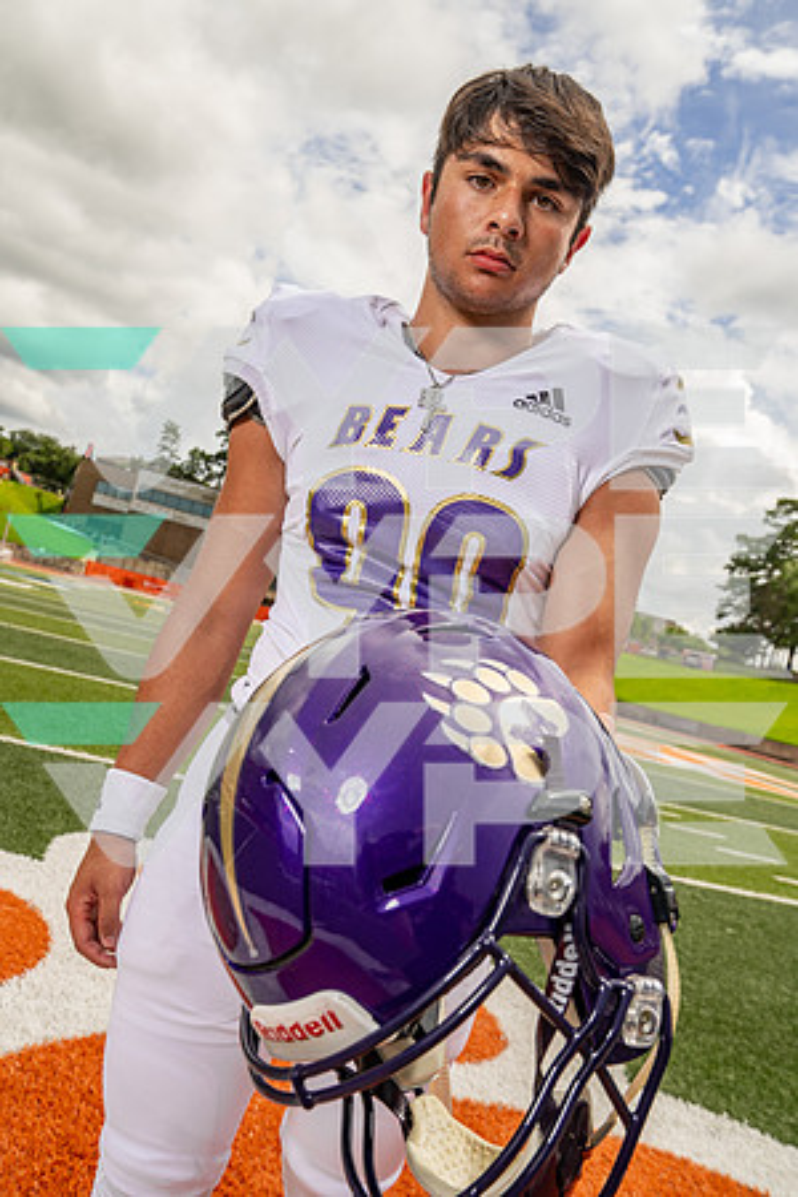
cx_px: 399
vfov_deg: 60.3
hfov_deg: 42.3
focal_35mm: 31
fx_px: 1031
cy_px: 598
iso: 100
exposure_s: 1/160
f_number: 8
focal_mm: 31
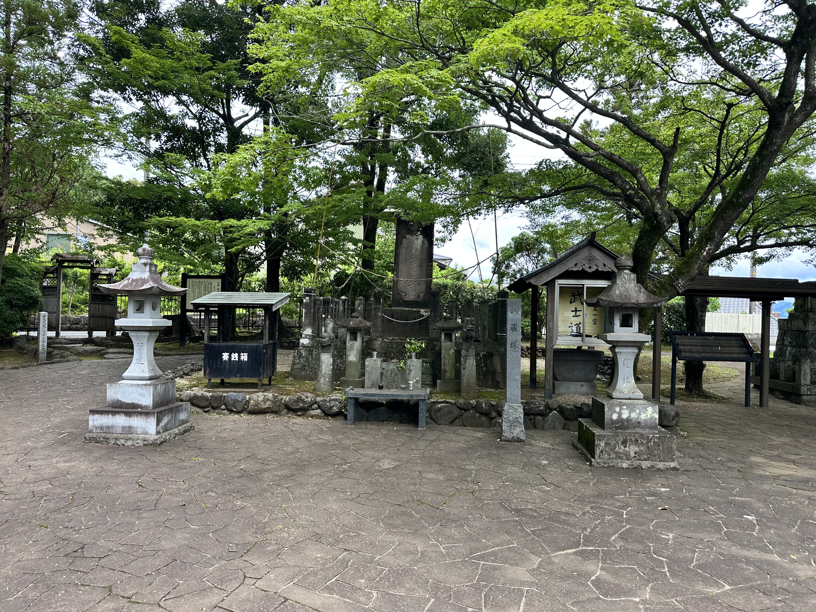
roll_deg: -1.1
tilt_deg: +1.5
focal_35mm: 24
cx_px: 408
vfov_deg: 56.8
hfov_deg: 71.6
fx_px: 566
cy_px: 306
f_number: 1.78
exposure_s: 1/756
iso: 80
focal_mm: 6.86
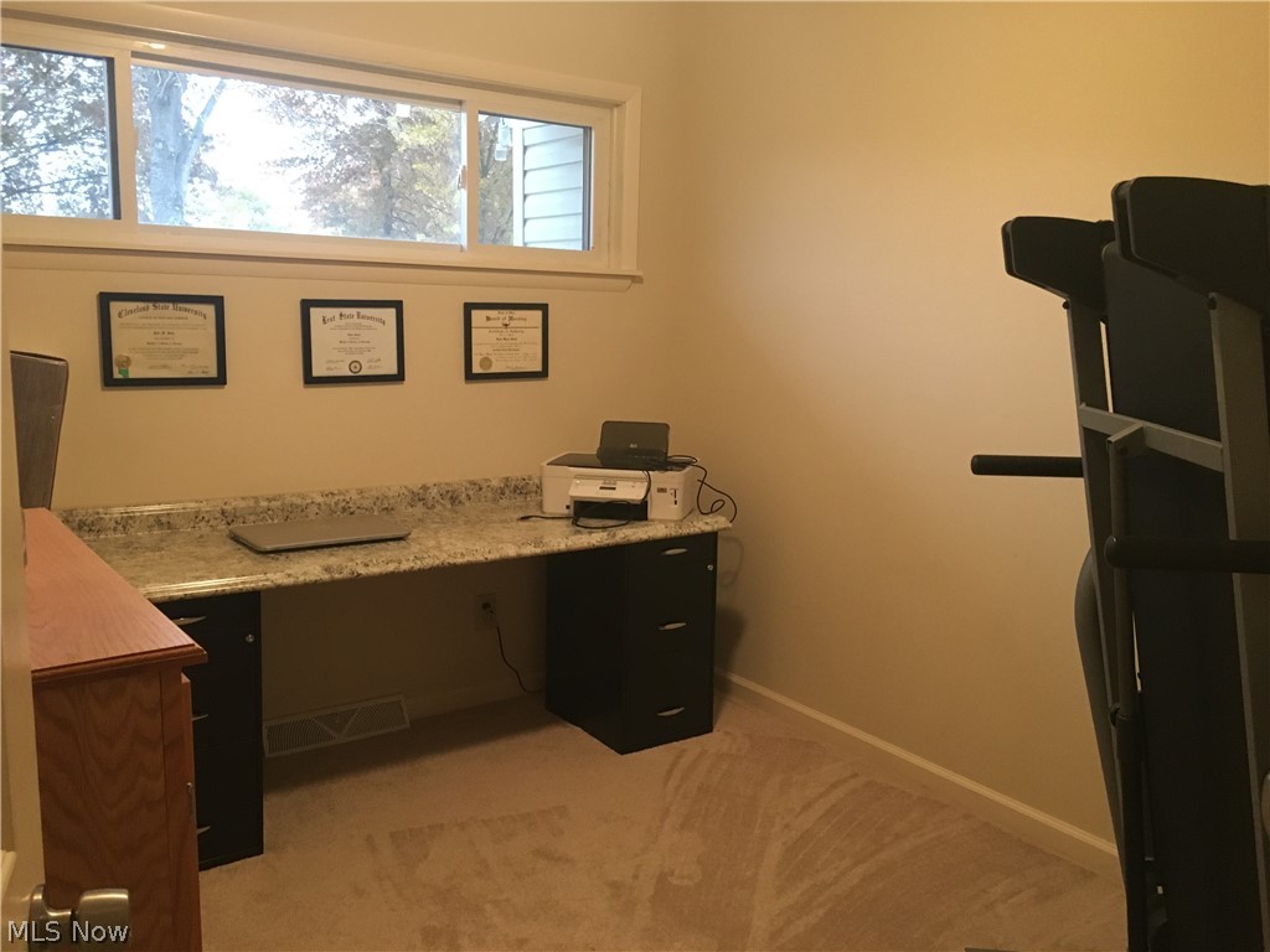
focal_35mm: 29
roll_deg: -0.8
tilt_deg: -9.2
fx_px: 1064
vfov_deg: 48.2
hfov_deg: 61.7
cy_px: 476
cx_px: 635
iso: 160
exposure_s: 1/30
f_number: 2.2
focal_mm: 4.15
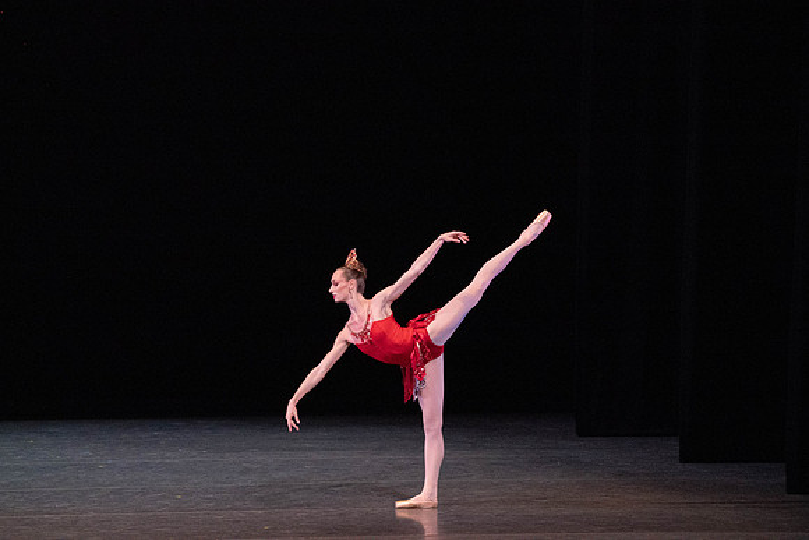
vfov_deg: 4.8
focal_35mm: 288
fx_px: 6473
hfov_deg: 7.2
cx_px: 404
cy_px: 270
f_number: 11
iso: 16000
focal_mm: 288
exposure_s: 1/500
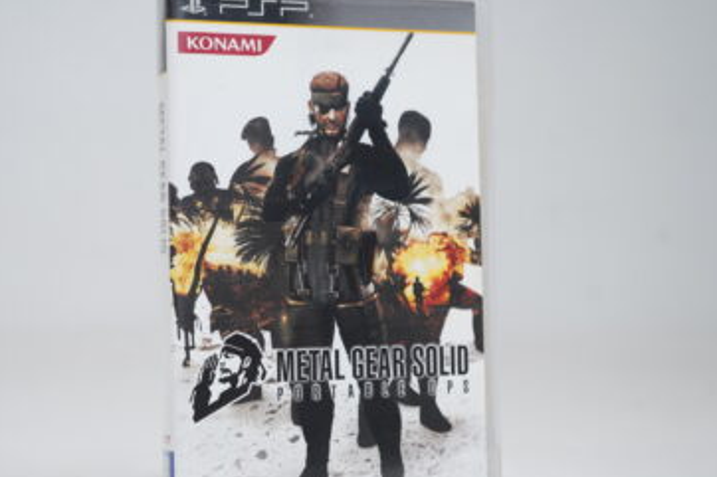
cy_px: 289
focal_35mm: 62
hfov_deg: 32.4
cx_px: 311
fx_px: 1234
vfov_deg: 21.9
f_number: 5
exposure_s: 1/6
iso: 64
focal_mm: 44
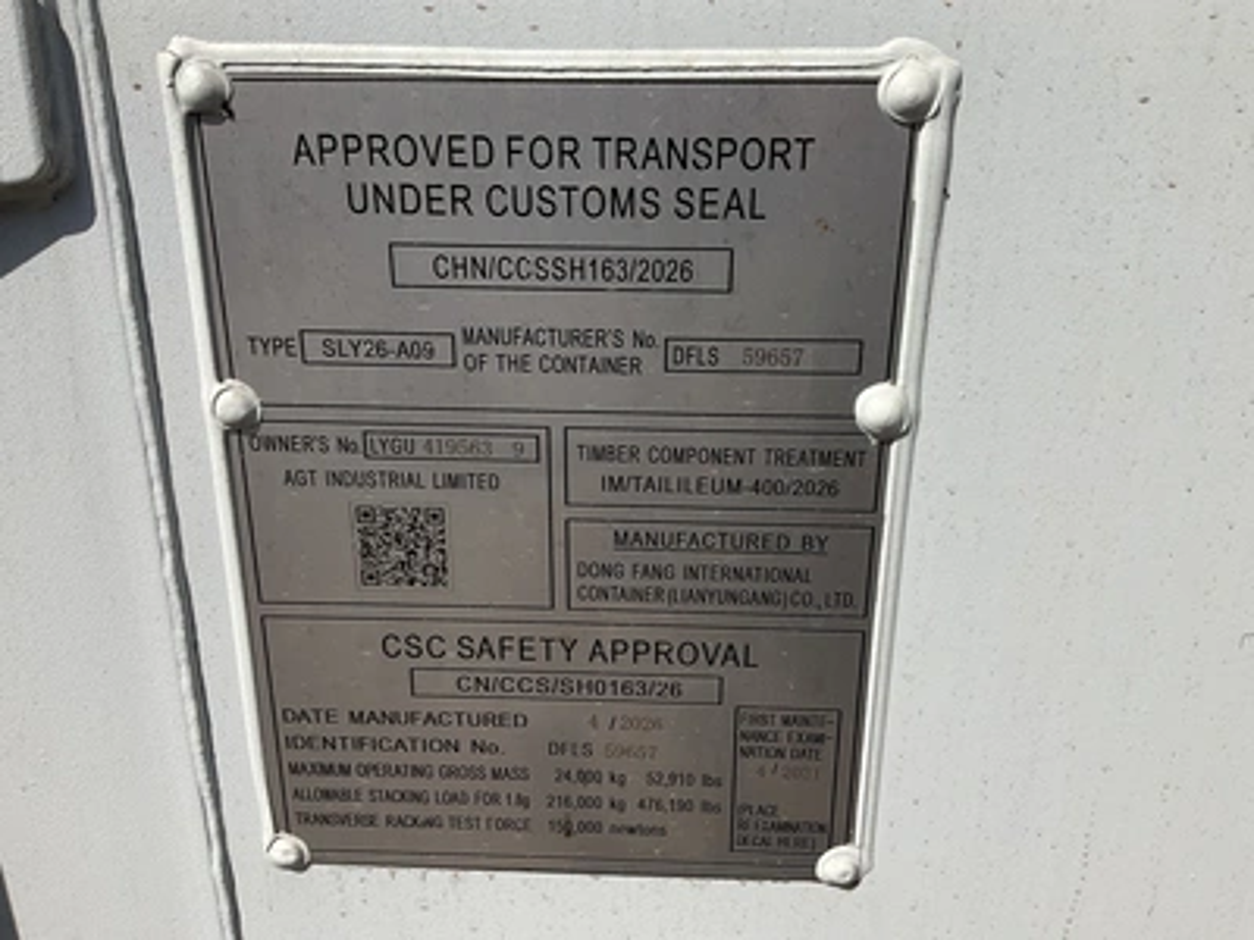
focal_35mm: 29
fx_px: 1051
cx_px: 627
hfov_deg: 61.7
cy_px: 470
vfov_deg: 48.2
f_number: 1.8
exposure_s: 1/2058
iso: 25
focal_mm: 3
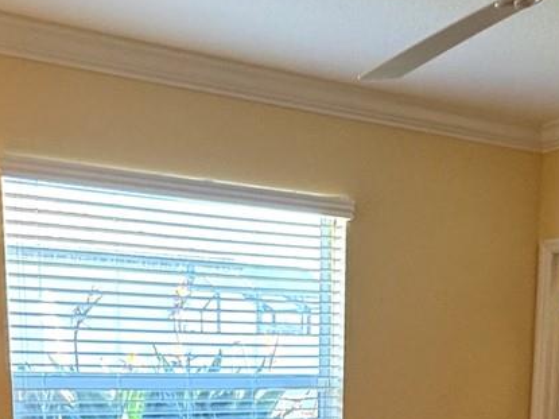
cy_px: 492
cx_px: 404
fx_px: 872
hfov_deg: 34.9
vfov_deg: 24.7
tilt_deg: -9.0
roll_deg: -2.8
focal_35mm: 54
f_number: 2.2
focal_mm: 2.22
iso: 200
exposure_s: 1/60
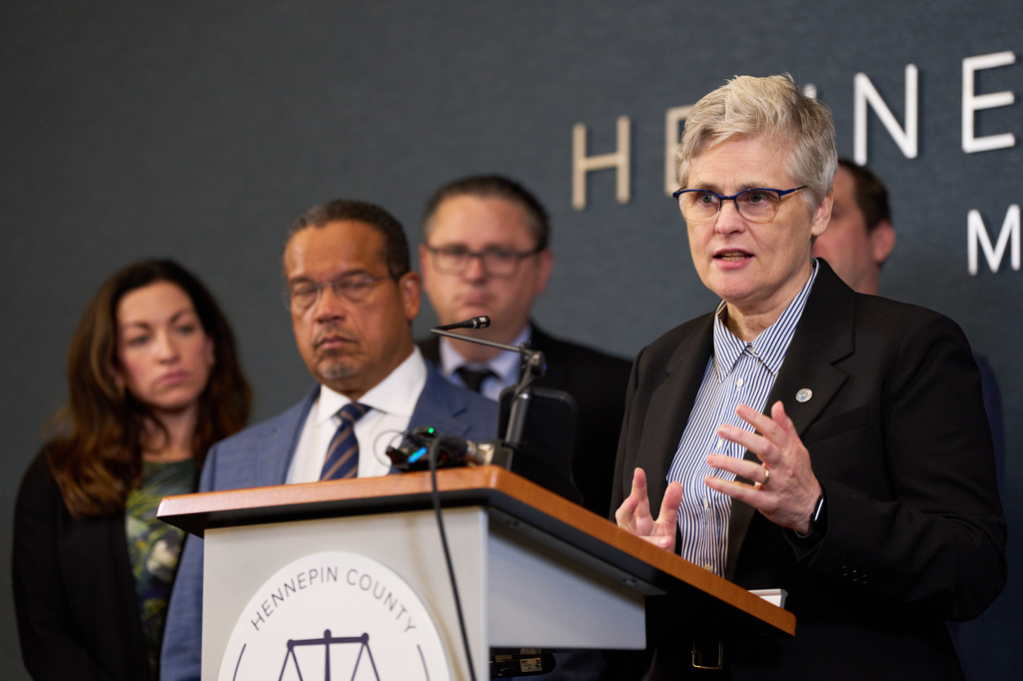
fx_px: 3608
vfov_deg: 10.8
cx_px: 512
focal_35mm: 127
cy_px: 340
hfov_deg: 16.1
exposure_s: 1/800
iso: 2500
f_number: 2.8
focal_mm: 127
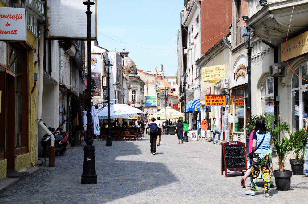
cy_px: 102
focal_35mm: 60
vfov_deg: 22.6
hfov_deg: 33.4
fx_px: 513
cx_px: 154
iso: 320
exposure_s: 1/640
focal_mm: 40
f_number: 10
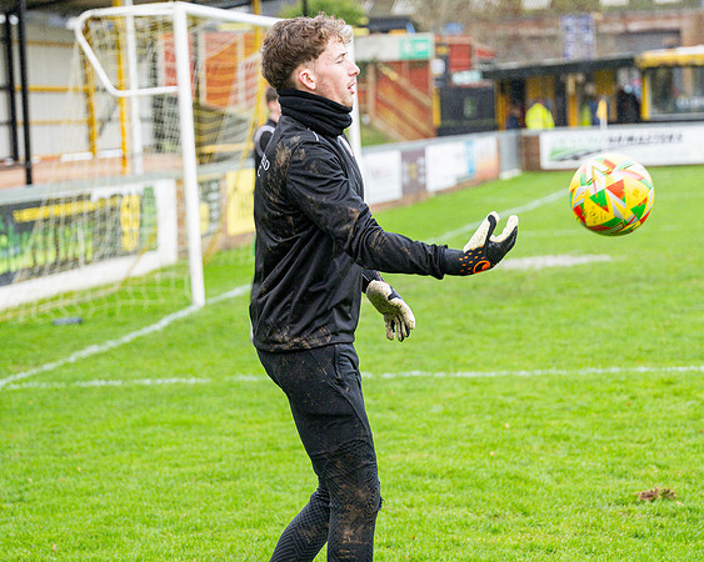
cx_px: 383
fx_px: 2558
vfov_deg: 12.6
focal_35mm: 123
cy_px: 281
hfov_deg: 15.7
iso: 800
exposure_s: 1/1250
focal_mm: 73
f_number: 2.8
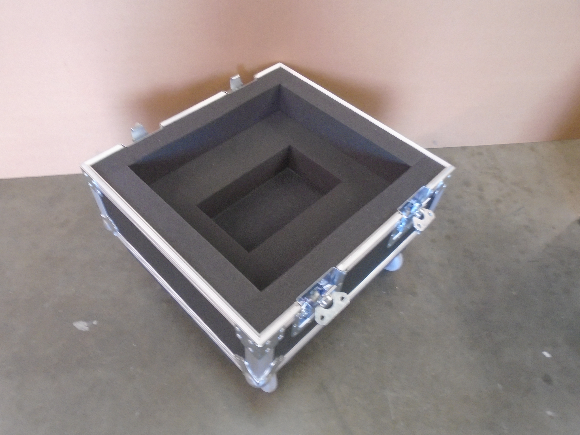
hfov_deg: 67.3
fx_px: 436
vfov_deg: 53.1
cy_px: 218
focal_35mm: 26
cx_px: 290
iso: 400
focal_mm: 4.6
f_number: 3.2
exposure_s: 1/13
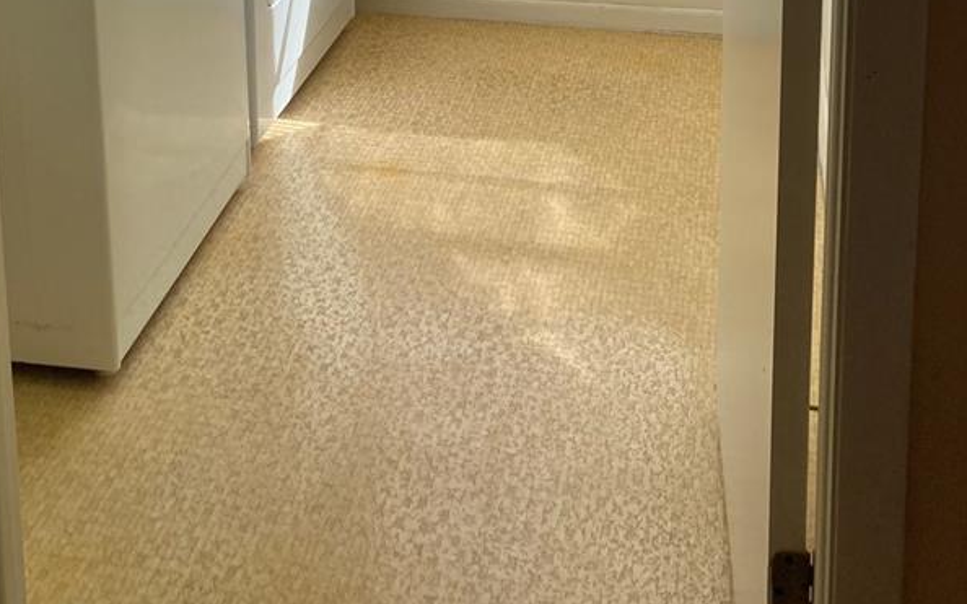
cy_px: -267
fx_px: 1581
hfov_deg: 33.9
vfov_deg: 19.3
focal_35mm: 60
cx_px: 374
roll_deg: +2.1
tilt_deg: -11.5
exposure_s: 1/247
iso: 20
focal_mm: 3.99
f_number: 1.8
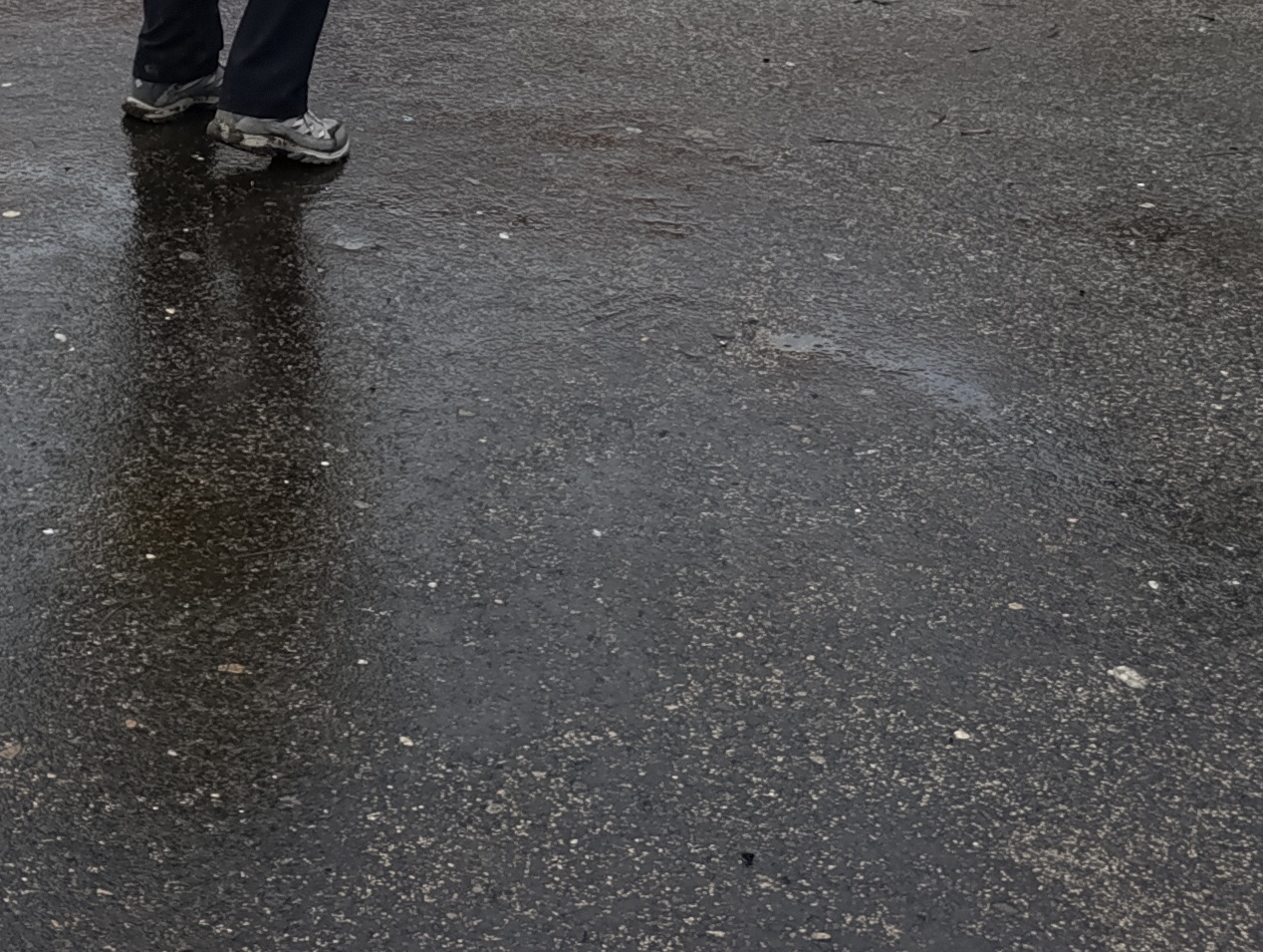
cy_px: -410
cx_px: 87
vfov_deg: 18.1
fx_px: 2704
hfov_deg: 25.3
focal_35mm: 74
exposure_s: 1/153
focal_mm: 6.14
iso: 50
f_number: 1.6
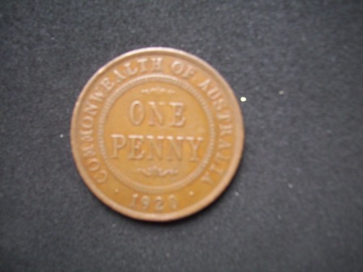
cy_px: 136
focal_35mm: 34
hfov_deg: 54.0
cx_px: 182
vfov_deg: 41.8
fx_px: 357
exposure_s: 1/8
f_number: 2.9
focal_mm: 5.7
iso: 160
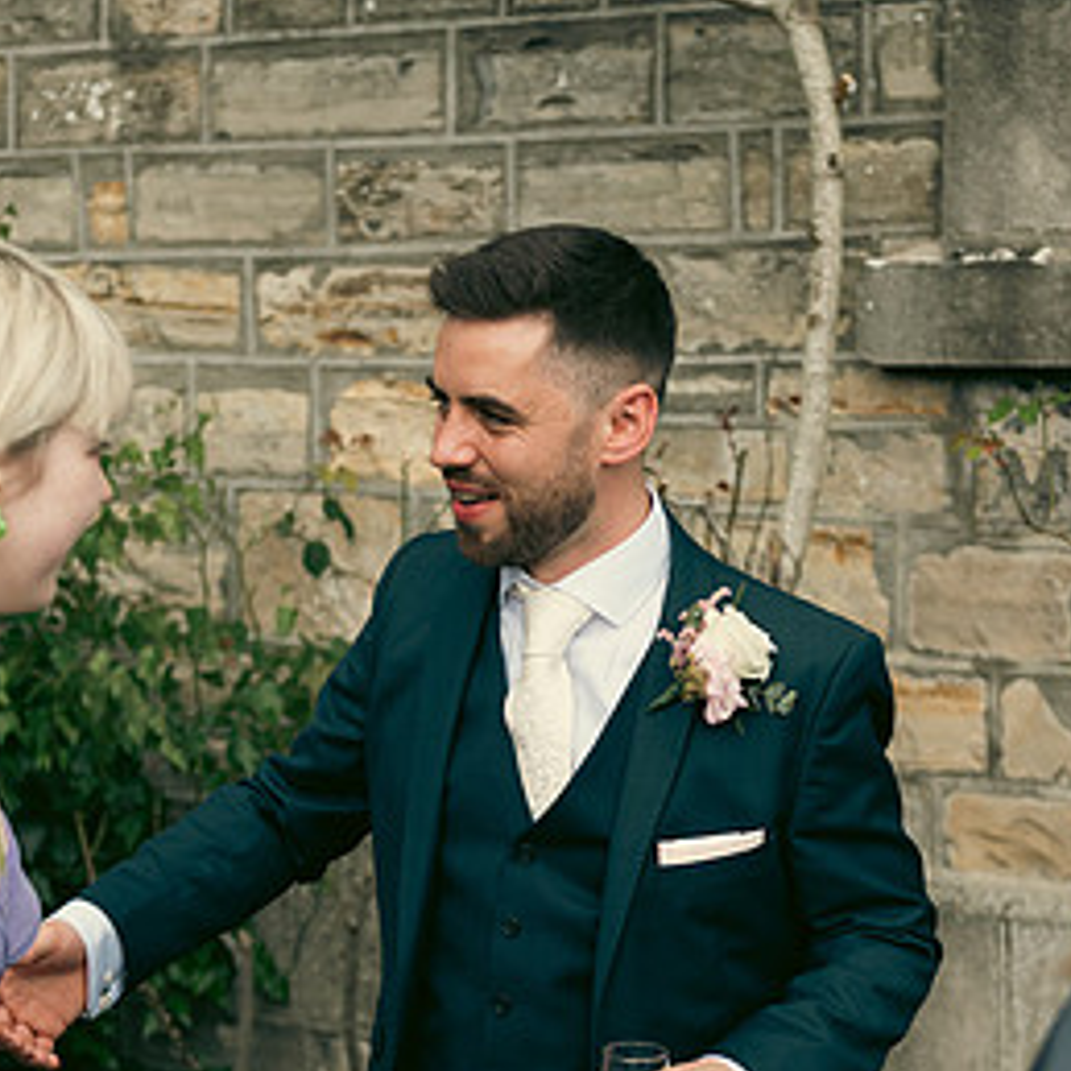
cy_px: 784
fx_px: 3325
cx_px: 471
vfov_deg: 18.2
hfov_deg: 18.3
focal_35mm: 95
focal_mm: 50
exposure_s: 1/800
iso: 100
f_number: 3.5
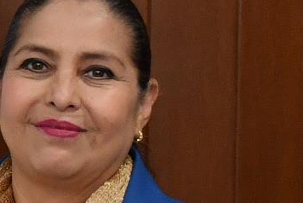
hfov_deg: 5.4
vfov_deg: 3.7
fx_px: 3159
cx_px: -215
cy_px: 39
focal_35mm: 375
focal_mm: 32
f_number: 5.6
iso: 1000
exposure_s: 1/100
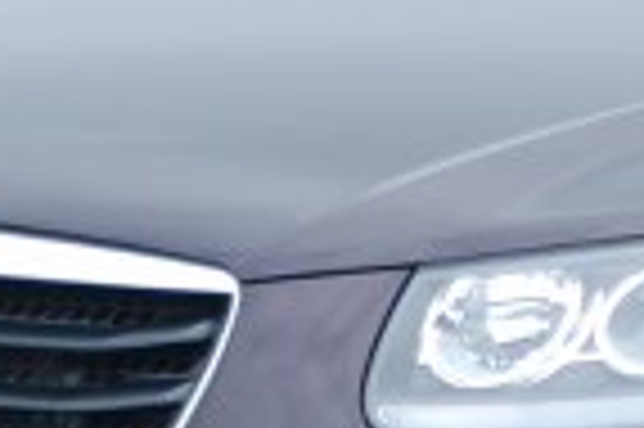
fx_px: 21120
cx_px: 585
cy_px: 336
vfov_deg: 1.2
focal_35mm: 1182
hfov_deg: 1.7
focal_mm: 110
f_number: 5.6
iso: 320
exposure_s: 1/500
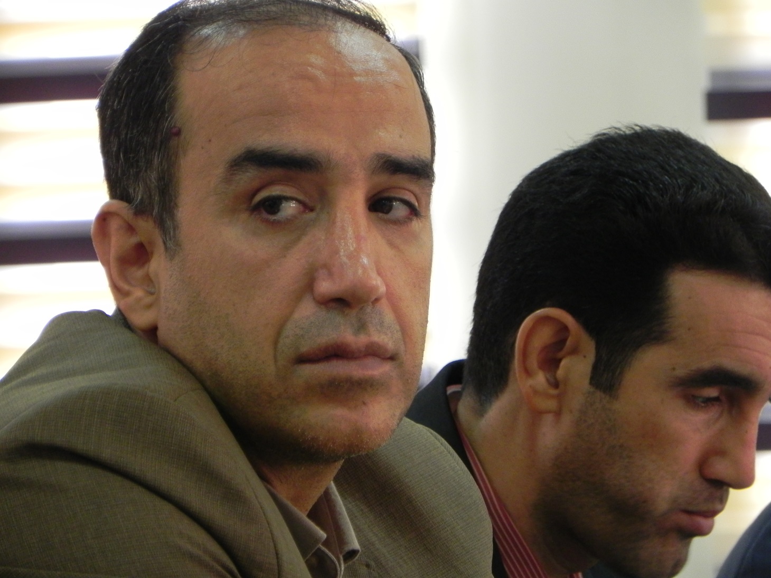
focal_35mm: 337
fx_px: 7506
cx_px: 386
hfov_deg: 5.9
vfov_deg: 4.4
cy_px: 289
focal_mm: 59.9
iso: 400
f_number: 5
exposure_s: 1/13.2
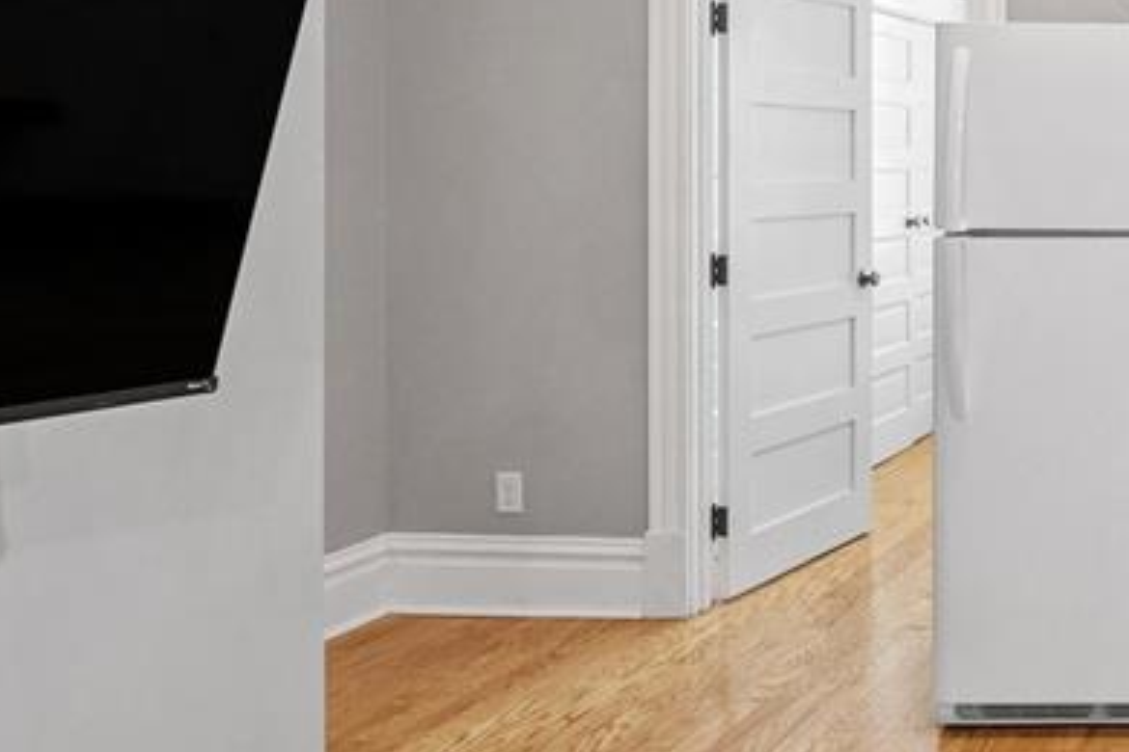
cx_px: 1413
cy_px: 171
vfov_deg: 31.2
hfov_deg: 34.9
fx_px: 1317
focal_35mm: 42
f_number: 8
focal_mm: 8
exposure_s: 1/15
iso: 400
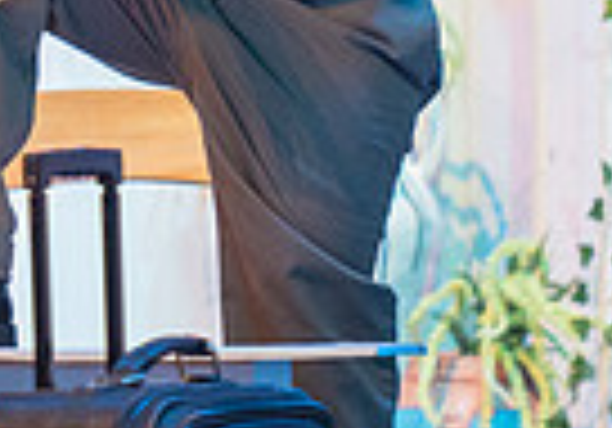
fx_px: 12318
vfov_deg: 2.0
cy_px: -42
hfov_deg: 2.8
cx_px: -80
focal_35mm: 714
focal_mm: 150
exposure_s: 1/250
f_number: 2.8
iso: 1800
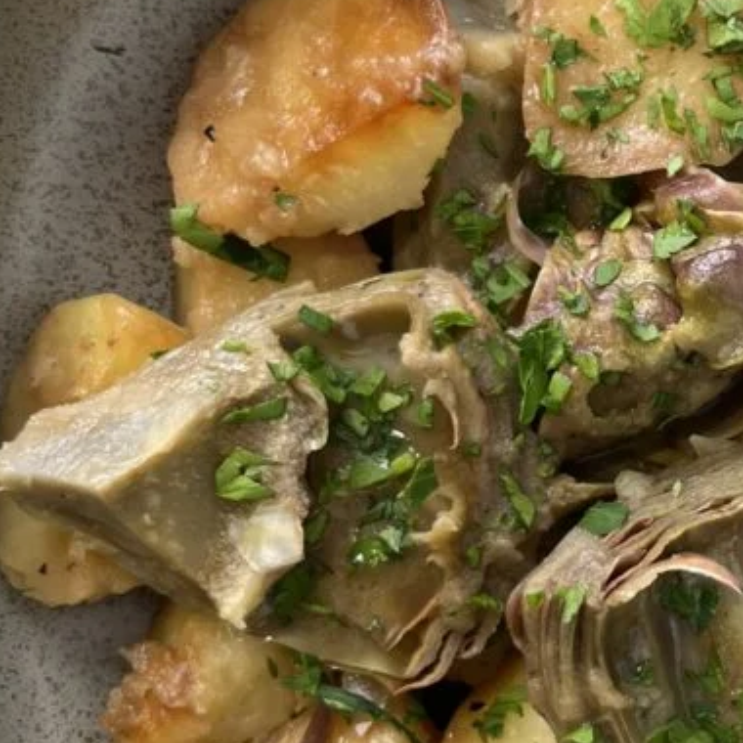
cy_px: 393
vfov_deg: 27.7
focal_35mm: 62
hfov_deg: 26.7
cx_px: 684
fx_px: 1506
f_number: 1.6
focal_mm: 5.1
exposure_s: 1/100
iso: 80
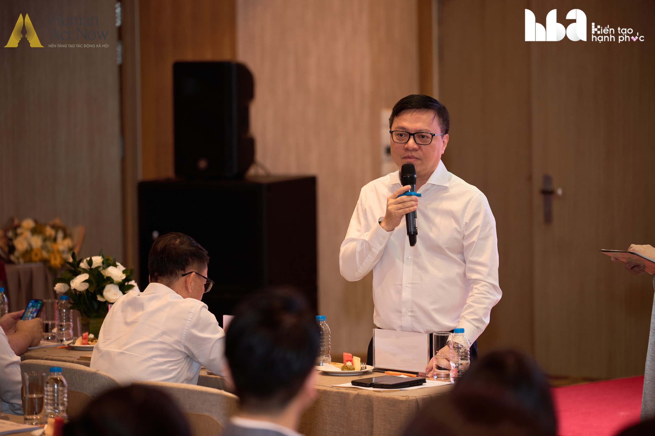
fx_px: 2540
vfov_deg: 9.8
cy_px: 218
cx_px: 328
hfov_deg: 14.7
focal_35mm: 140
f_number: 2.8
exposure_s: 1/160
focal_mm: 139.6
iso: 1000
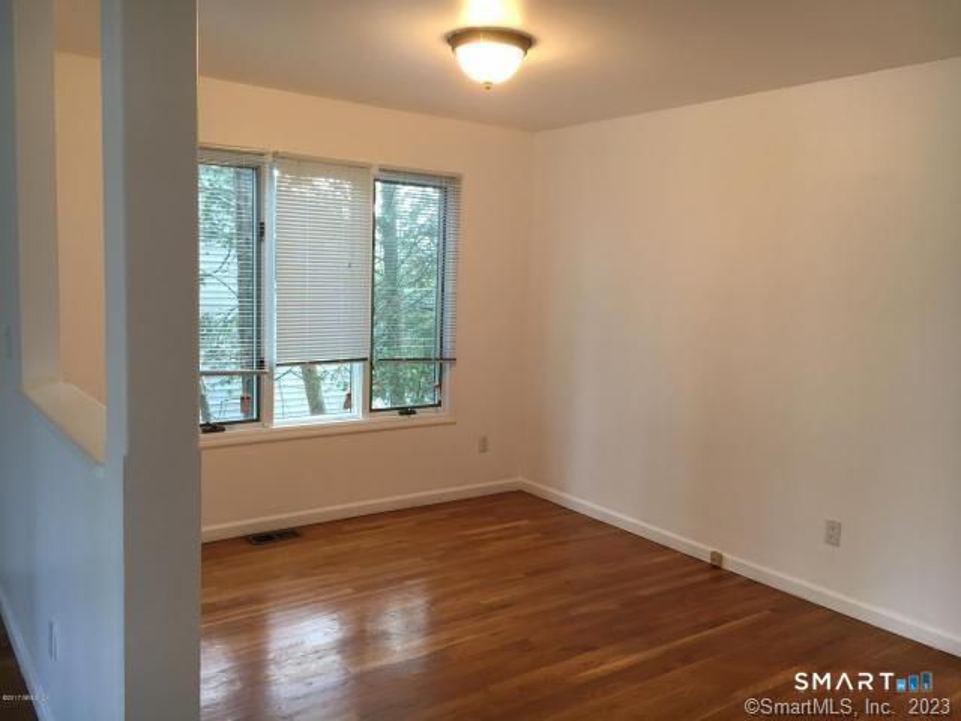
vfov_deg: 48.2
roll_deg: -1.1
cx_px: 480
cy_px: 360
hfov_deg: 61.7
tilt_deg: -5.6
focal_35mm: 29
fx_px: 805
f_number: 2.2
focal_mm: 4.15
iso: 80
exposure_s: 1/30
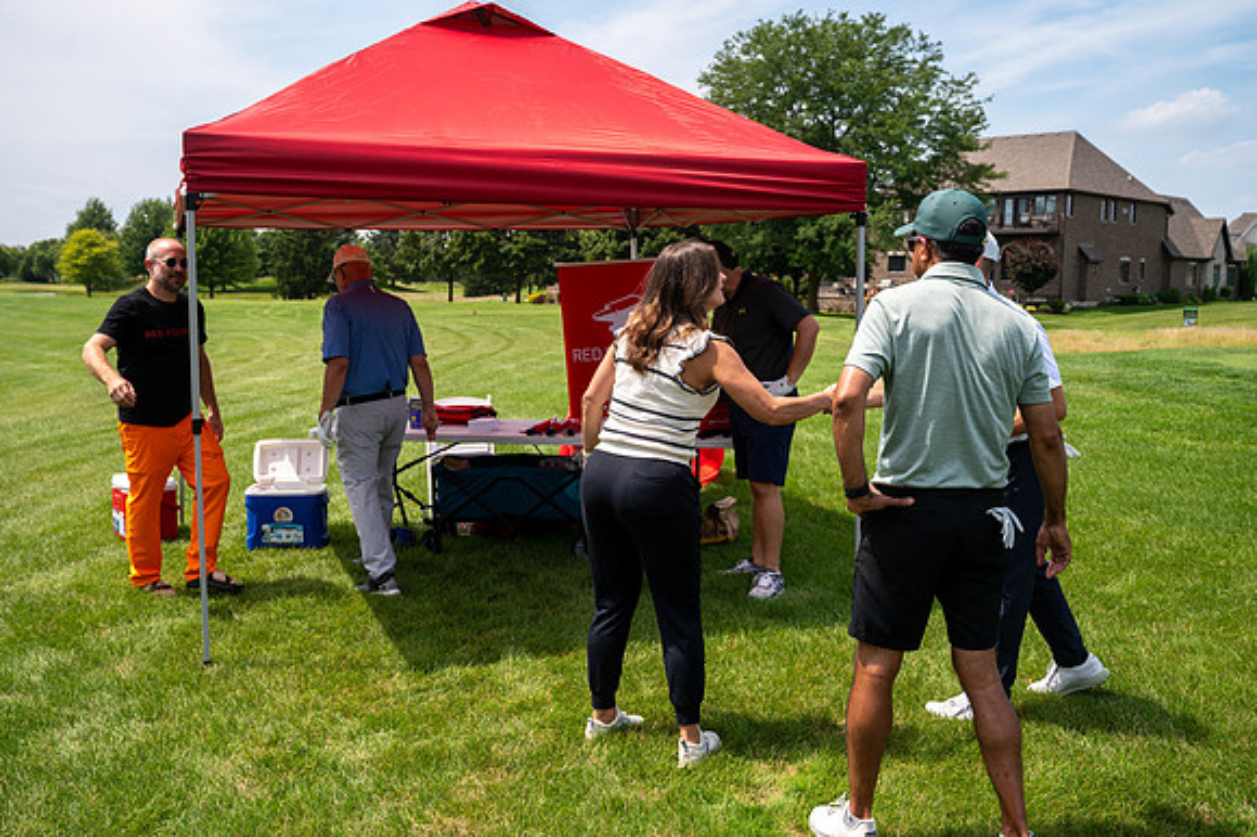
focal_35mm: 34
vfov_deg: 38.3
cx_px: 628
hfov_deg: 55.1
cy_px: 418
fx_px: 1204
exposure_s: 1/1250
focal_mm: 34.5
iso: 250
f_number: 5
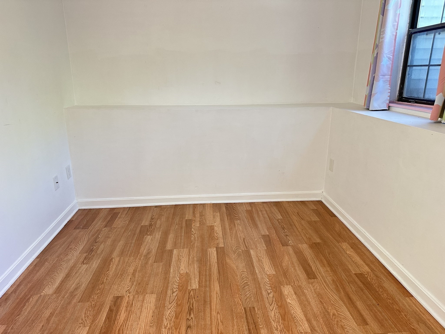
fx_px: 309
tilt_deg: -15.6
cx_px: 222
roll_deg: -0.3
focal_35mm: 24
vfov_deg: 56.8
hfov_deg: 71.6
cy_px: 167
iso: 250
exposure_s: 1/60
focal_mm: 6.86
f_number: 1.78
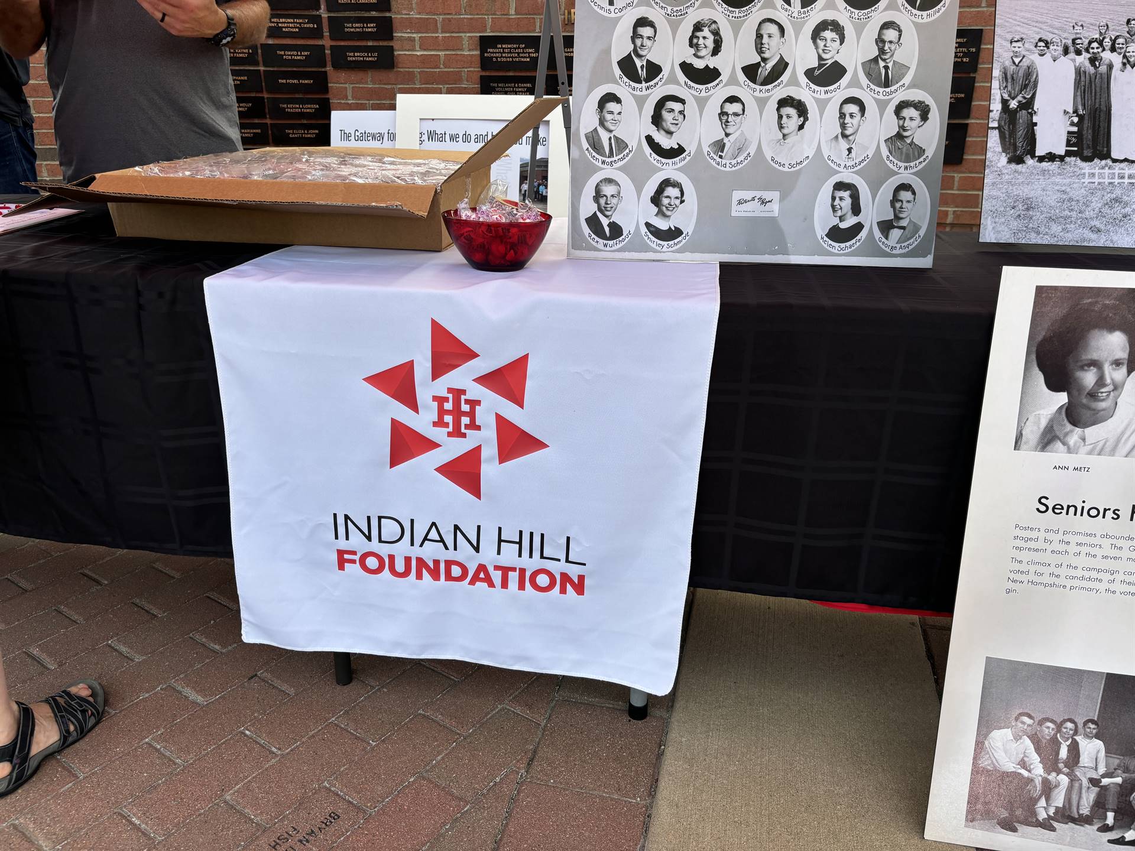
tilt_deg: -20.9
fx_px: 852
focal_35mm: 26
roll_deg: +0.4
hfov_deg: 67.3
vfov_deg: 53.1
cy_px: 426
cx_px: 568
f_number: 1.6
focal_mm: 5.96
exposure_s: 1/374
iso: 50
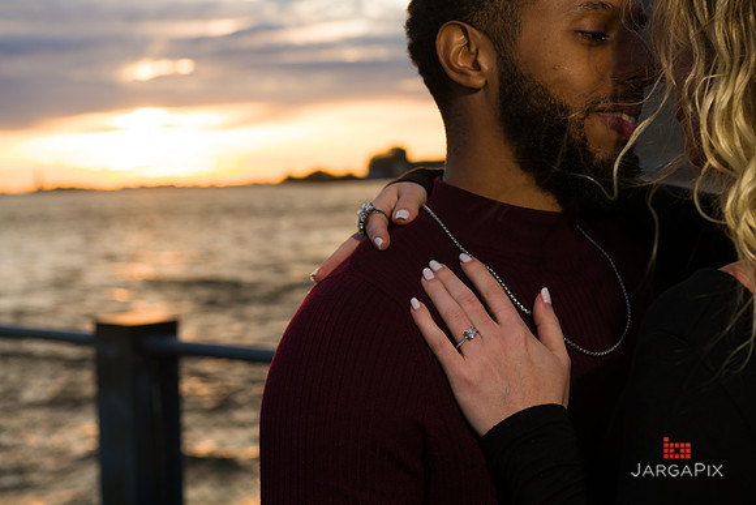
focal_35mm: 62
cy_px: 252
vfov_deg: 21.9
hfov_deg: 32.4
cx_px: 378
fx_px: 1302
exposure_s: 1/200
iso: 200
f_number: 5.6
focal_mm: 62
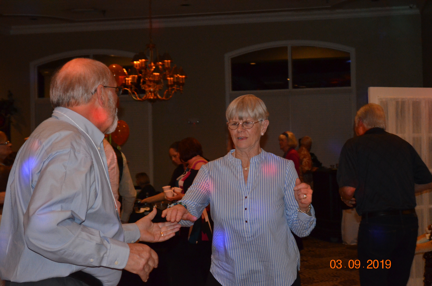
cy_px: 143
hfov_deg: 28.1
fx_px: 862
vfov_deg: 18.8
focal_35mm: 72
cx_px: 216
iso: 3200
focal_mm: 48
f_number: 5.3
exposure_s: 1/60
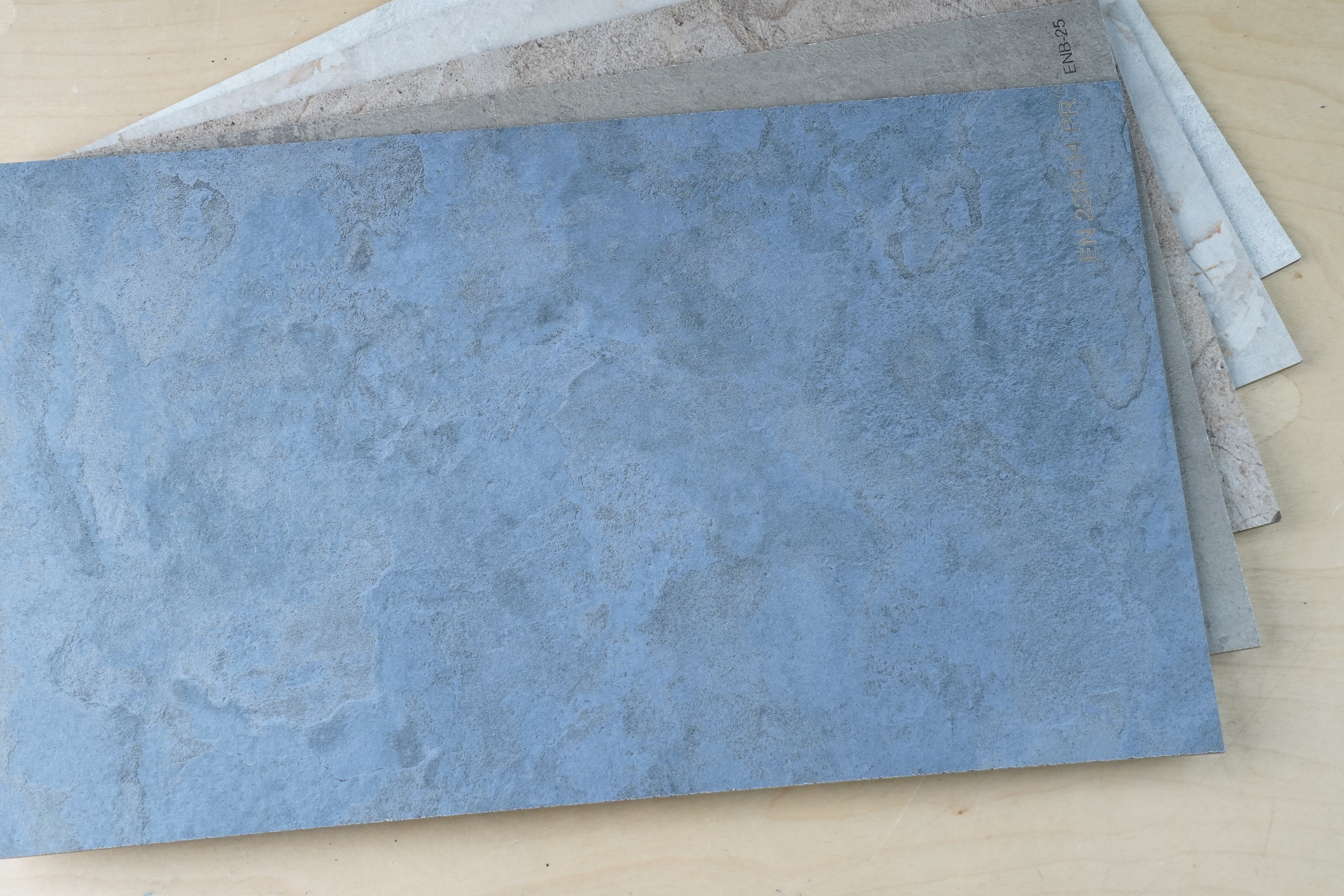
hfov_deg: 27.7
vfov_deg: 18.6
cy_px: 262
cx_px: 597
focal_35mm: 73
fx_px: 2726
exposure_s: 1/125
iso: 1000
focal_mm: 47
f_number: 8
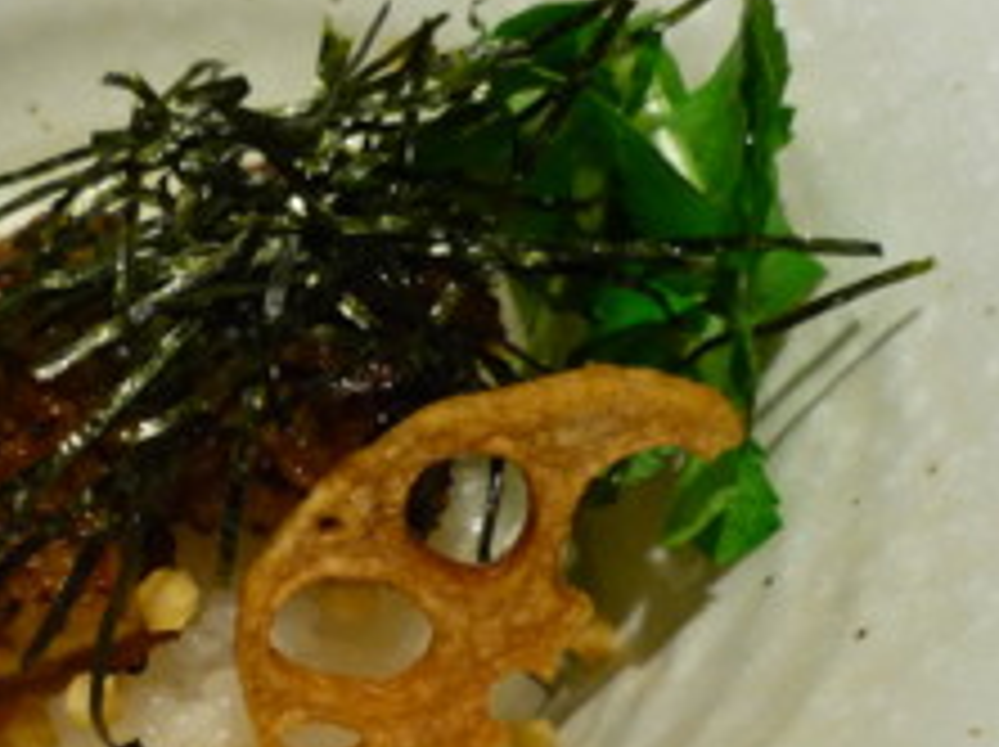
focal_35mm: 67
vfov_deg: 21.9
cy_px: 436
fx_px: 1931
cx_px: 252
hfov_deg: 28.6
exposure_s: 1/30
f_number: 2.8
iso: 320
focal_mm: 5.5
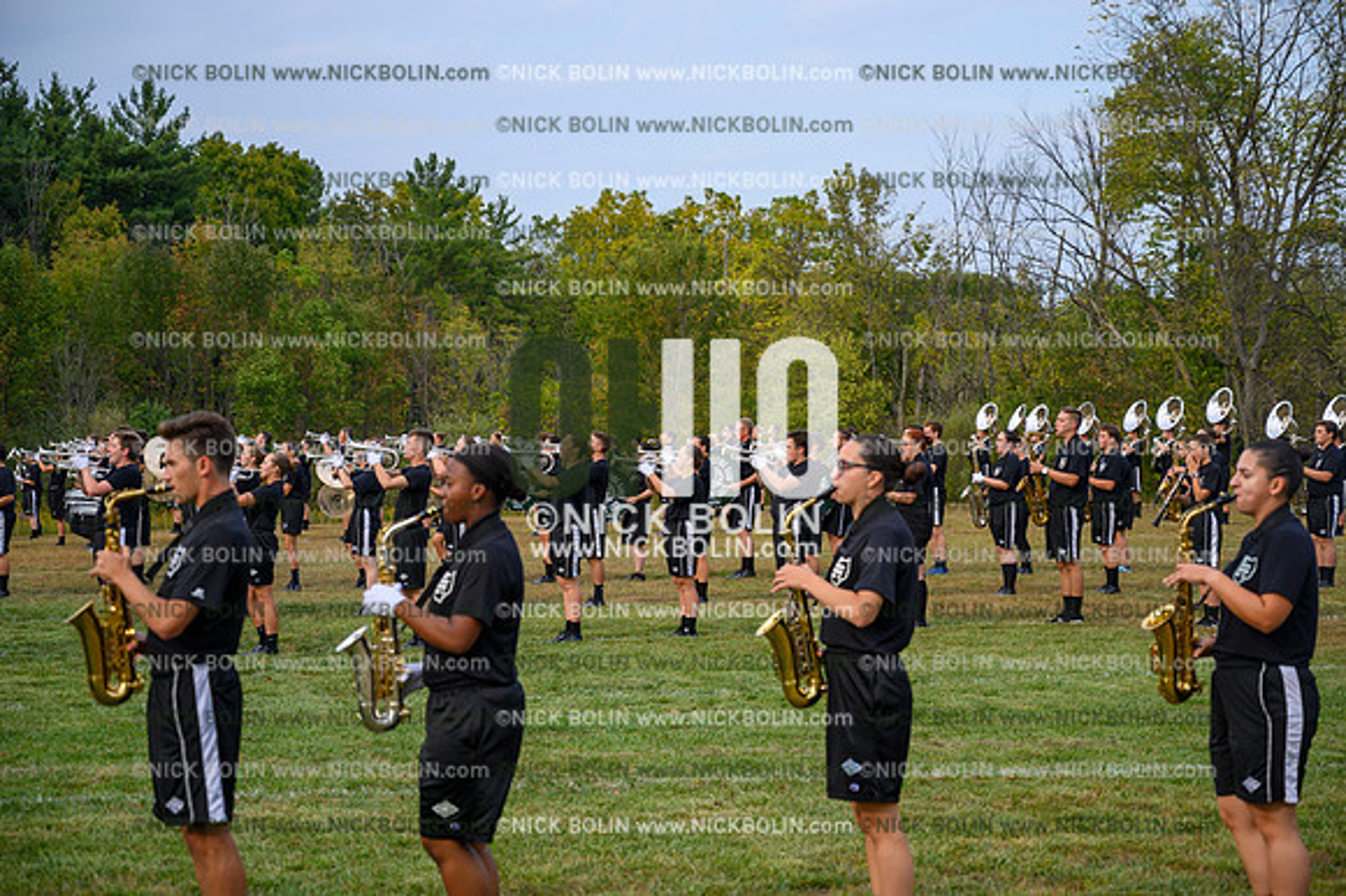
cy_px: 448
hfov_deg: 28.9
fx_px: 2616
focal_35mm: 70
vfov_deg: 19.4
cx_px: 673
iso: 200
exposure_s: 1/800
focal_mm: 70
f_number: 4.5
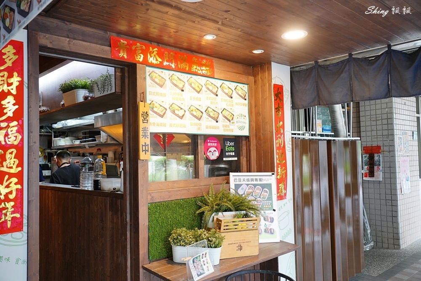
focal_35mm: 30
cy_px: 140
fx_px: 351
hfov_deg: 61.9
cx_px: 210
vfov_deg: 43.6
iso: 500
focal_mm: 30
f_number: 4.5
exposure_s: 1/30
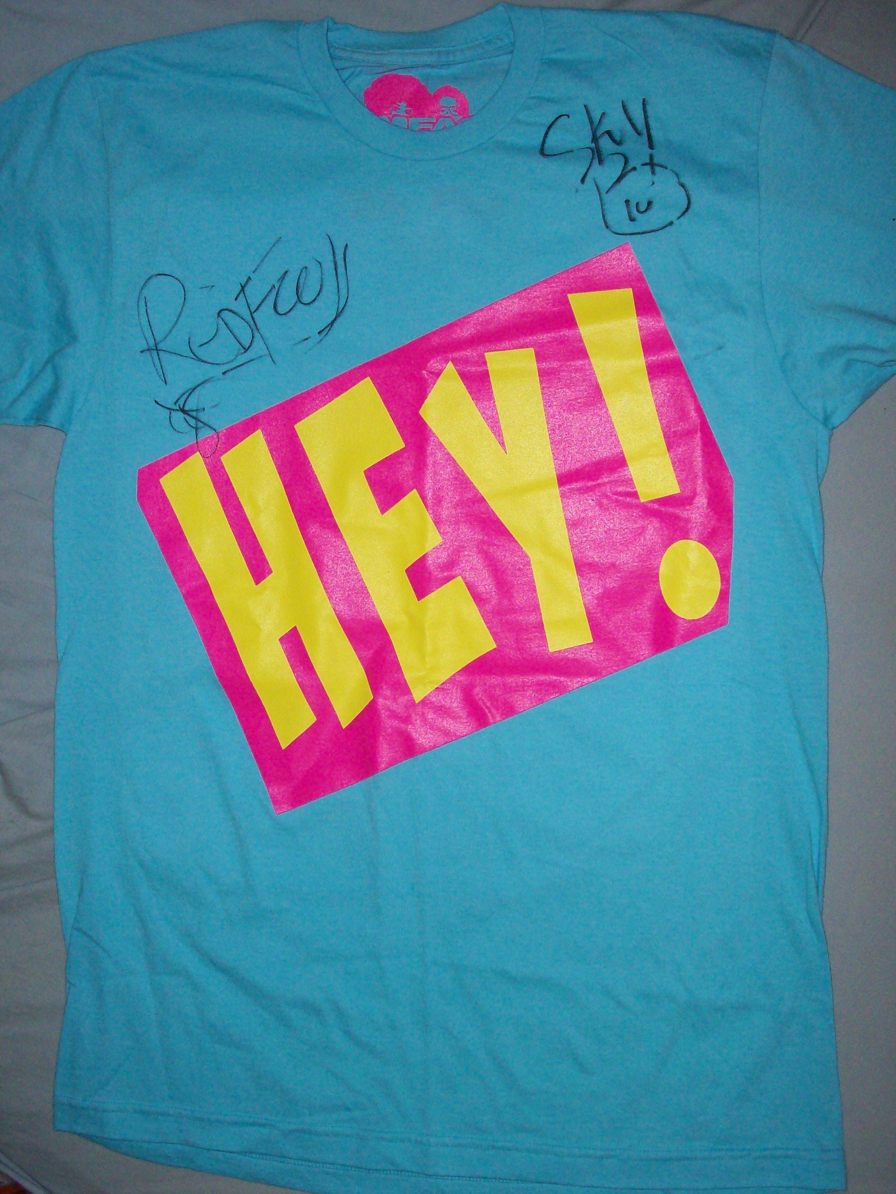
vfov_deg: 41.2
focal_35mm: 46
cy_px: 597
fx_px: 1588
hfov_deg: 31.5
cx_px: 448
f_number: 3.1
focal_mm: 7.6
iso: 200
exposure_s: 1/71.9
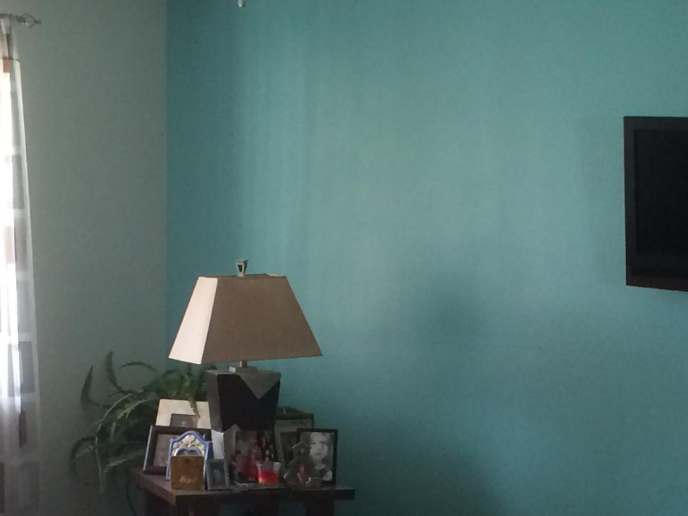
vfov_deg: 15.8
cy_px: 490
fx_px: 1828
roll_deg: -3.0
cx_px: 489
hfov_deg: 21.2
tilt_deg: -11.7
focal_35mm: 92
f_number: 2.2
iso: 100
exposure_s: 1/30
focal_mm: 4.15
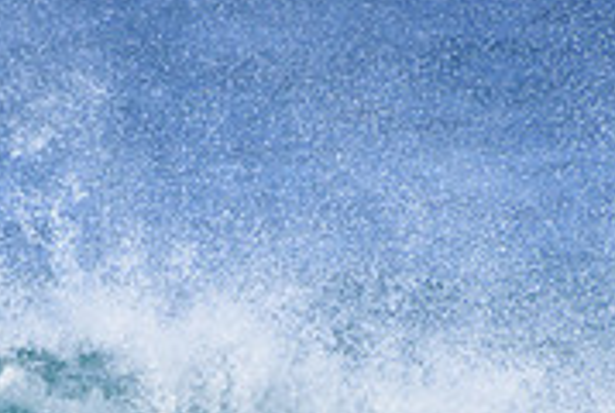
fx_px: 55355
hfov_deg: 0.6
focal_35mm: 3235
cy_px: 504
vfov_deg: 0.4
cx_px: -134
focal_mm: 1000
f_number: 11
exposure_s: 1/2000
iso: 1250
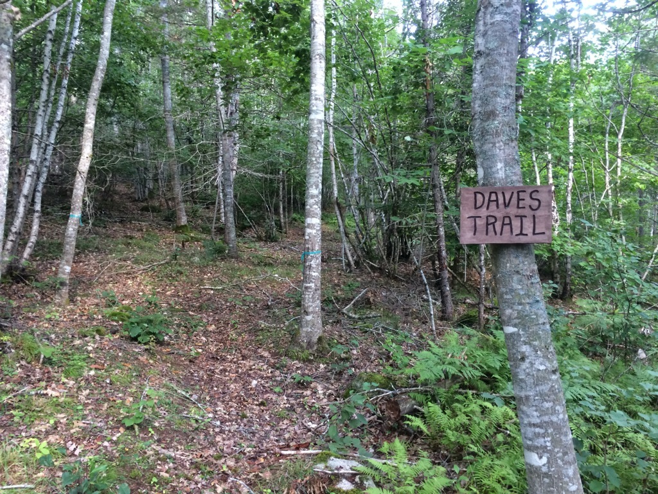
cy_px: 247
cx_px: 329
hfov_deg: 60.0
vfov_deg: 46.8
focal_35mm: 30
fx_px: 570
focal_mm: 4.12
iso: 40
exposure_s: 1/30
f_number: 2.2
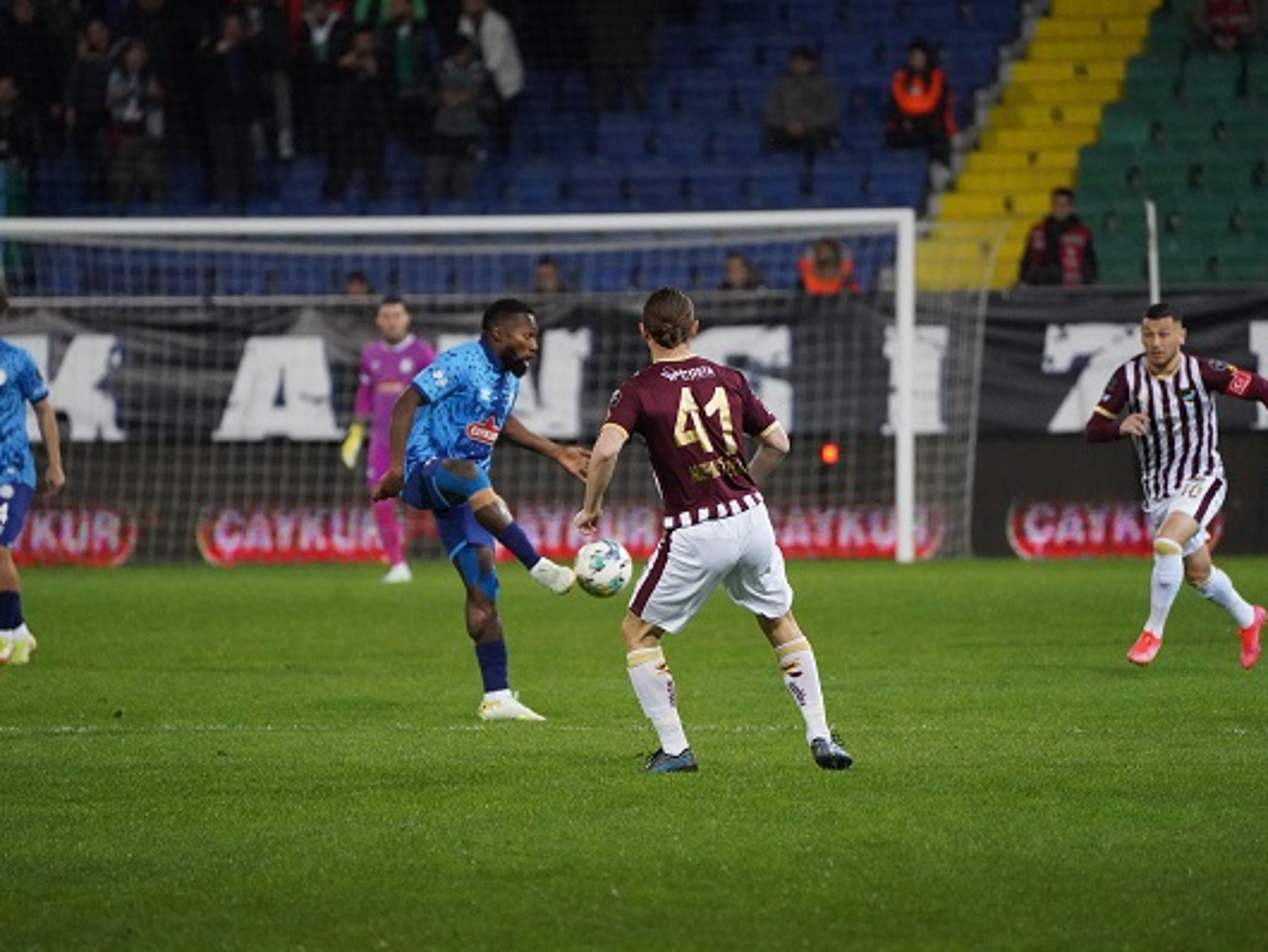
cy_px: 476
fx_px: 15941
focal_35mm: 435
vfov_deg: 3.4
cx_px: 624
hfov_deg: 4.6
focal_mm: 400
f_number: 5.6
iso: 10000
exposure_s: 1/2000
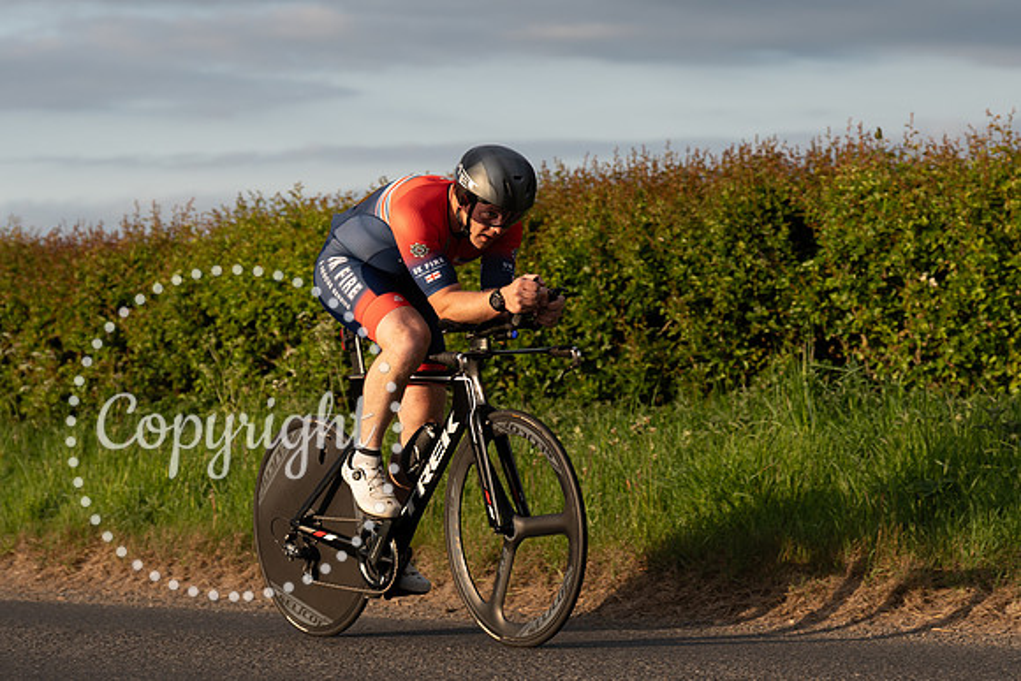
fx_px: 3427
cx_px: 555
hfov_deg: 16.9
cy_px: 273
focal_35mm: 121
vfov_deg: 11.3
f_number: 4
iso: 200
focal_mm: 91
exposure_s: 1/1000
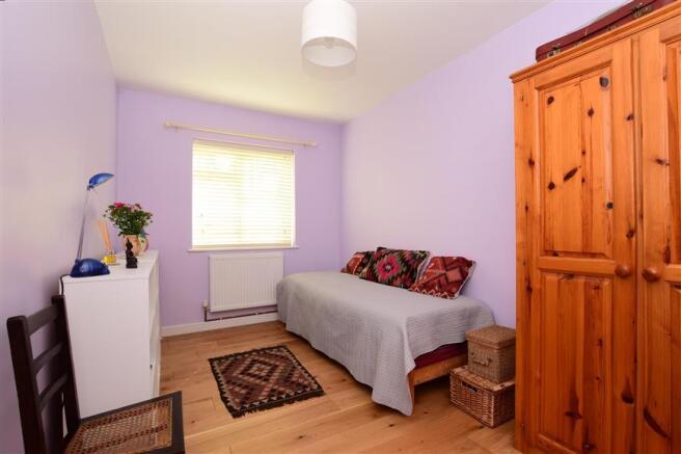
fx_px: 284
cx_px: 340
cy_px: 227
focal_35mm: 15
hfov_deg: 100.4
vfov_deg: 77.3
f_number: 8
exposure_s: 1/60
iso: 400
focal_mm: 10
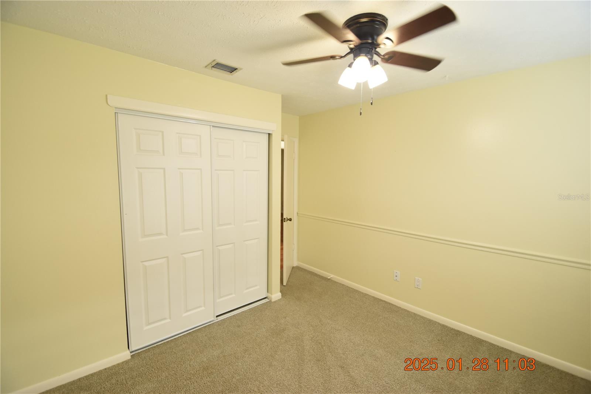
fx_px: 246
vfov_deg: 77.3
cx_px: 296
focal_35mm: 15
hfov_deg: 100.4
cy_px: 197
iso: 800
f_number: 4.5
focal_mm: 10
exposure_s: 1/80
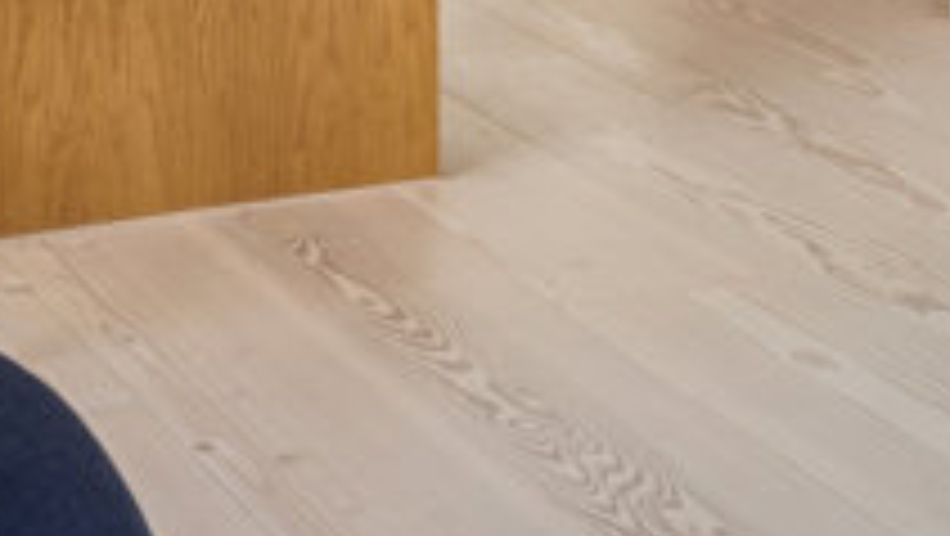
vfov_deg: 9.3
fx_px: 3050
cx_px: 761
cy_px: -615
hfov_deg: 17.6
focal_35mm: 121
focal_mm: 30.5
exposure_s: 1/200
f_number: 8
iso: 200
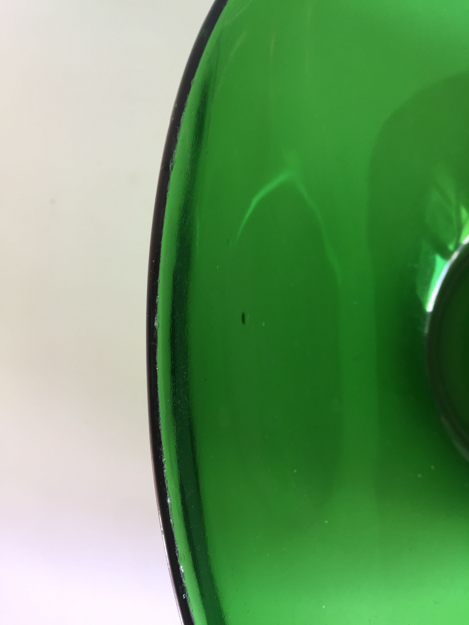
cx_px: 234
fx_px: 524
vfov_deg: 61.7
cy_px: 312
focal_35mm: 29
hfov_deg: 48.2
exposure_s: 1/50
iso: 40
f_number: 2.2
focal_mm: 4.15
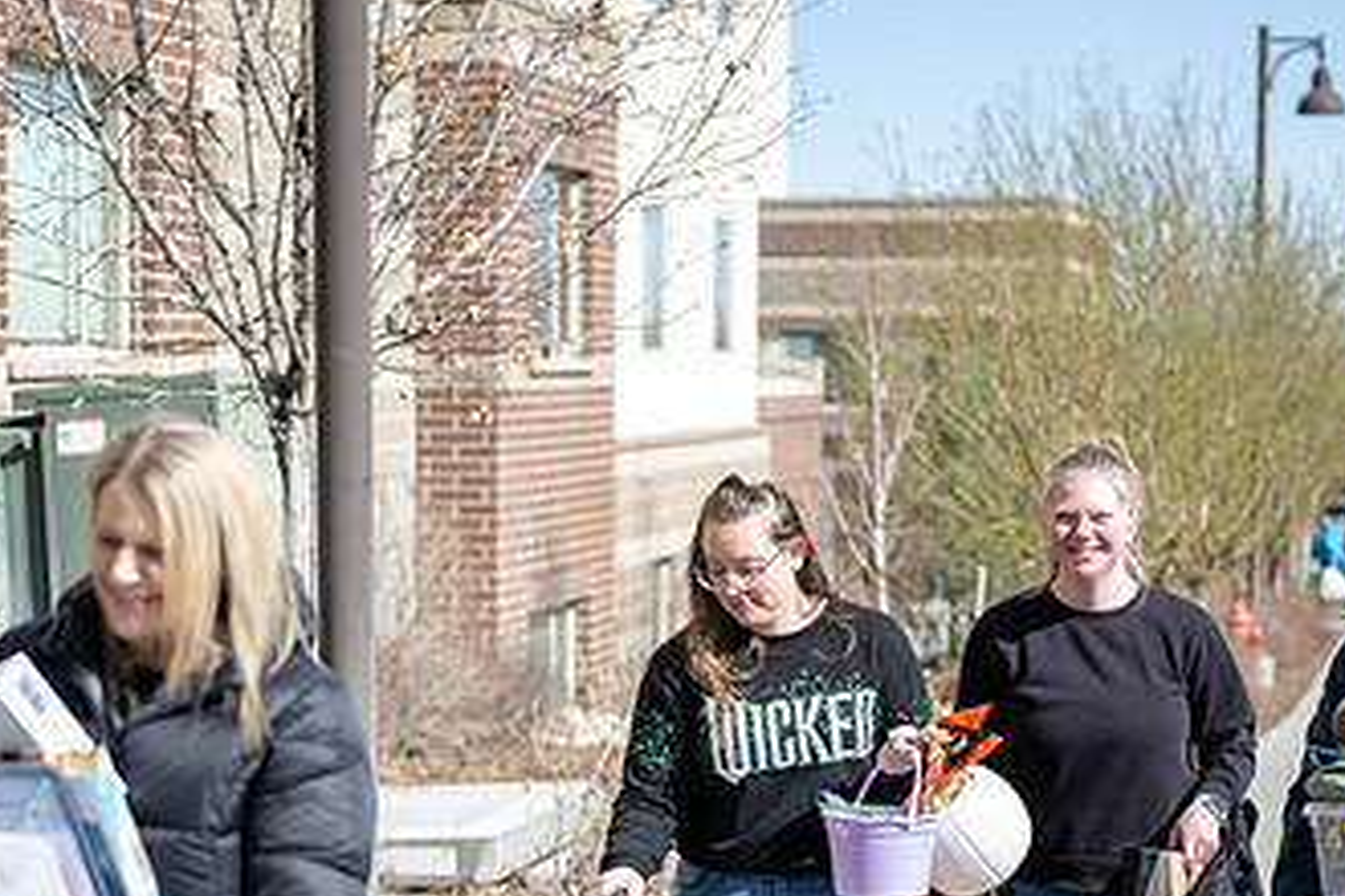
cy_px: 772
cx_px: 567
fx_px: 4595
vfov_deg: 11.1
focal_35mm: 123
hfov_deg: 16.6
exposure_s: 1/800
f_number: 2.8
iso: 100
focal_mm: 70
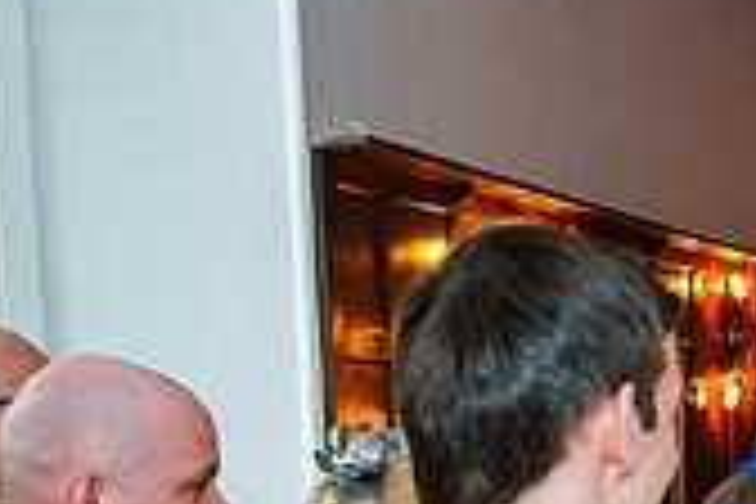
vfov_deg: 13.2
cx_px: 1231
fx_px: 2100
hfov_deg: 17.6
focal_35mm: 100
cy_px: 663
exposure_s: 1/60
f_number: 4.5
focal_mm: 28
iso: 640
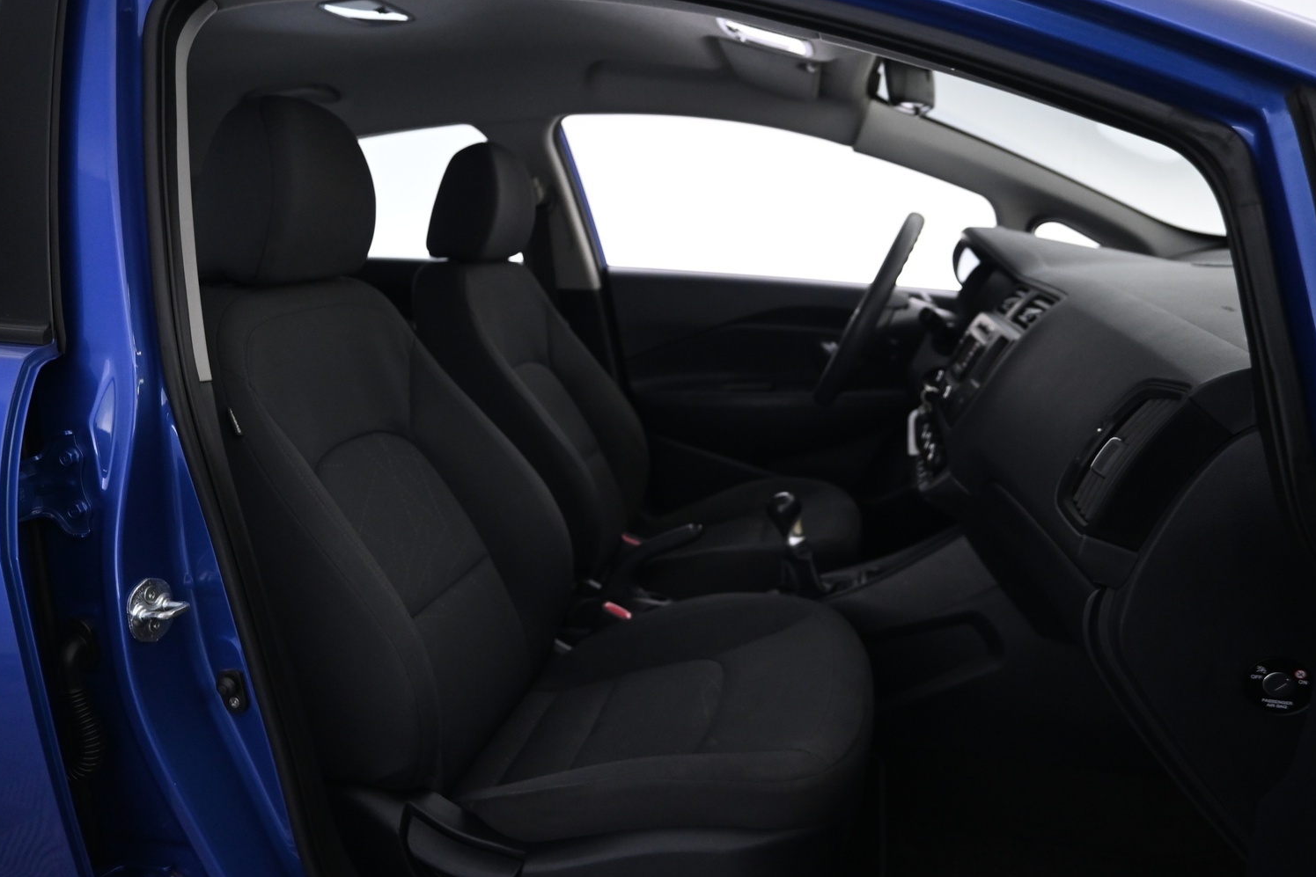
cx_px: 630
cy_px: 439
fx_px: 950
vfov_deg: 49.6
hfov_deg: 69.4
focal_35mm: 26
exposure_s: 1/25
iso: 1600
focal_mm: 16
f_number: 3.5
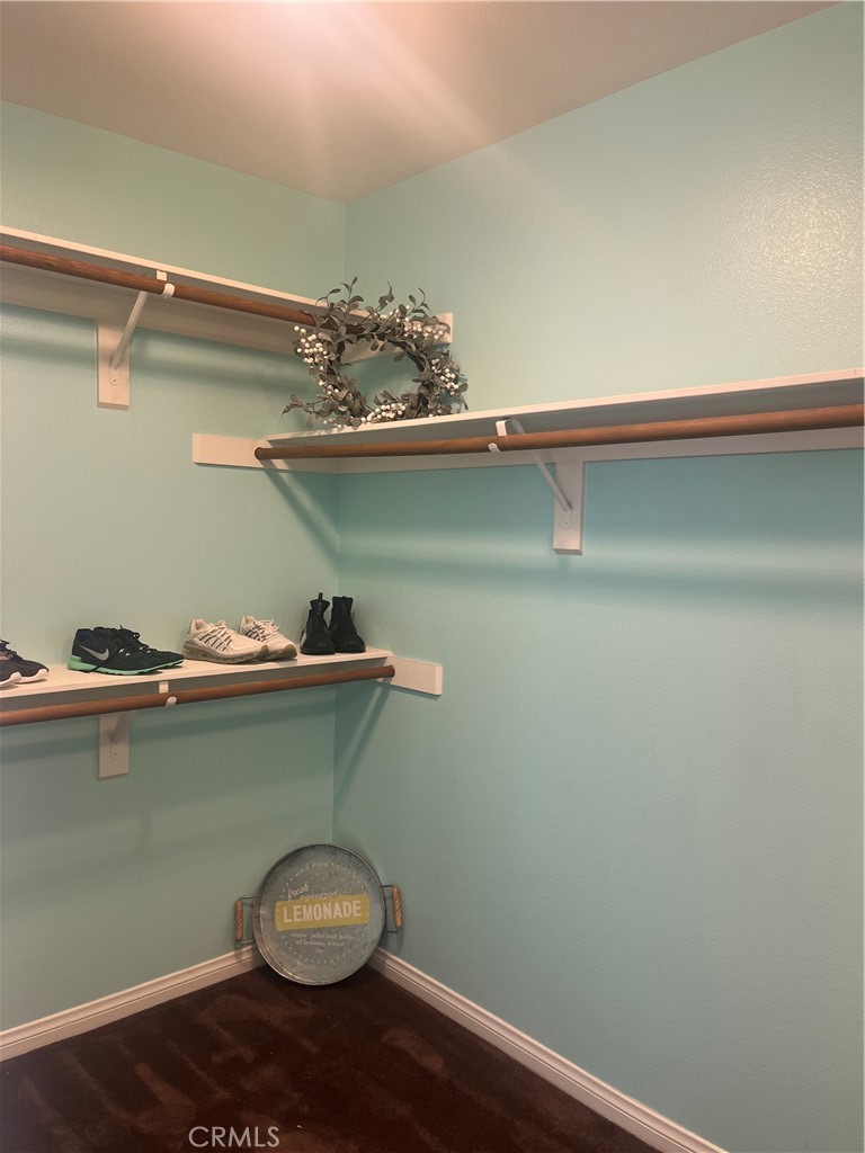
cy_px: 576
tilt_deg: -2.9
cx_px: 432
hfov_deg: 53.1
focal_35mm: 26
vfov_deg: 67.3
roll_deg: -1.4
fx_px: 866
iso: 80
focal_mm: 5.1
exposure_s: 1/60
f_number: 1.6
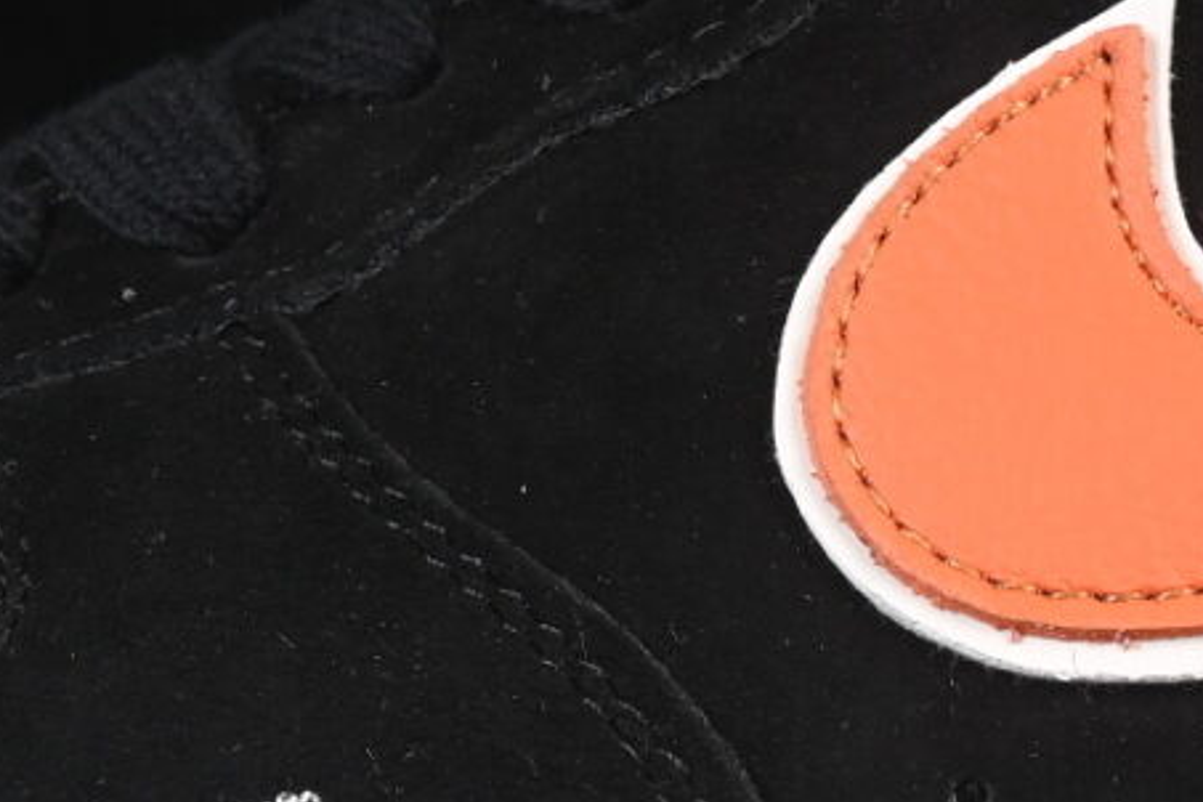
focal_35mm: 424
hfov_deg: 4.9
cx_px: 916
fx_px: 14168
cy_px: 158
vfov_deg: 3.2
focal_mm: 50
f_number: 6.3
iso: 160
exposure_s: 1/60
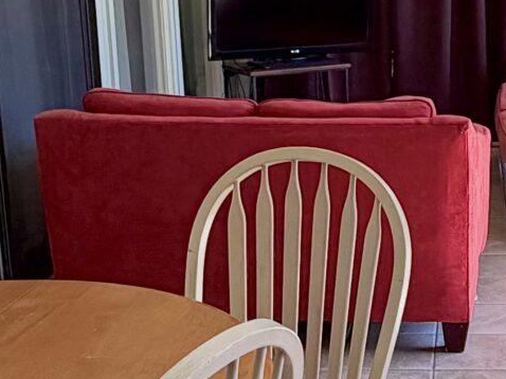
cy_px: 146
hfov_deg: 24.9
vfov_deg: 19.6
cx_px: 493
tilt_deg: -12.4
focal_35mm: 75
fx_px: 1096
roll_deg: +1.1
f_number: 2.2
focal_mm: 2.22
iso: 64
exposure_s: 1/121
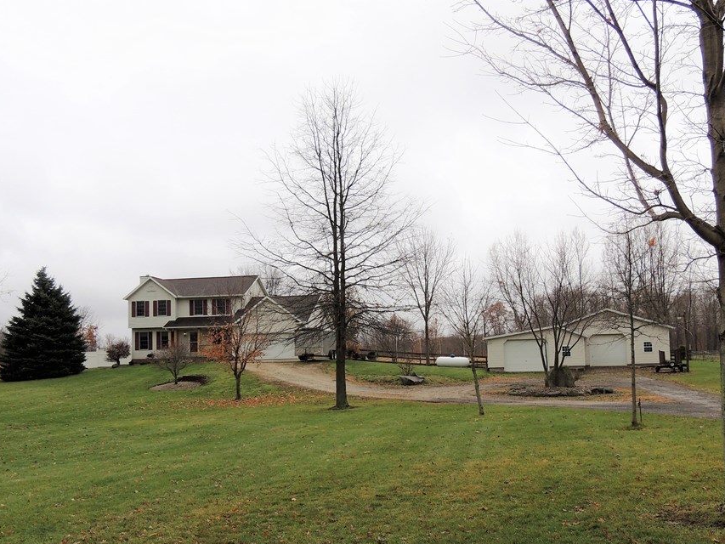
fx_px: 754
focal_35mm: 36
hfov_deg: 51.3
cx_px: 377
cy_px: 312
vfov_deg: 39.6
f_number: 3.1
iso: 100
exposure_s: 1/500
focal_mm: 5.3
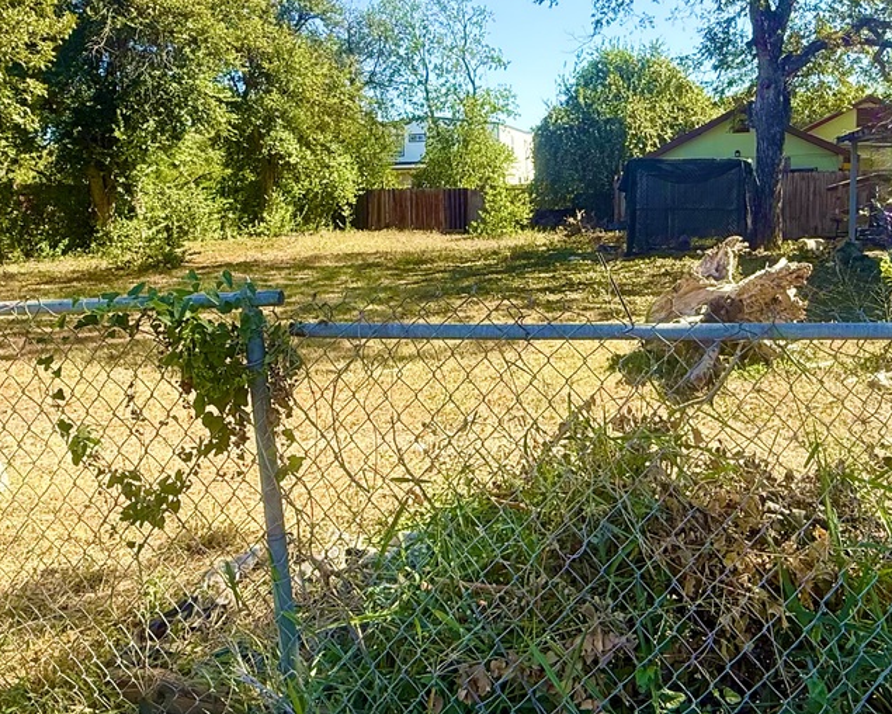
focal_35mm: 31
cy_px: 264
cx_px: 499
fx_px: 818
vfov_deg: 46.7
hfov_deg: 57.0
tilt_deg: -4.2
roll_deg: +0.7
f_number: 2.2
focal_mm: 2.22
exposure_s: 1/672
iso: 50
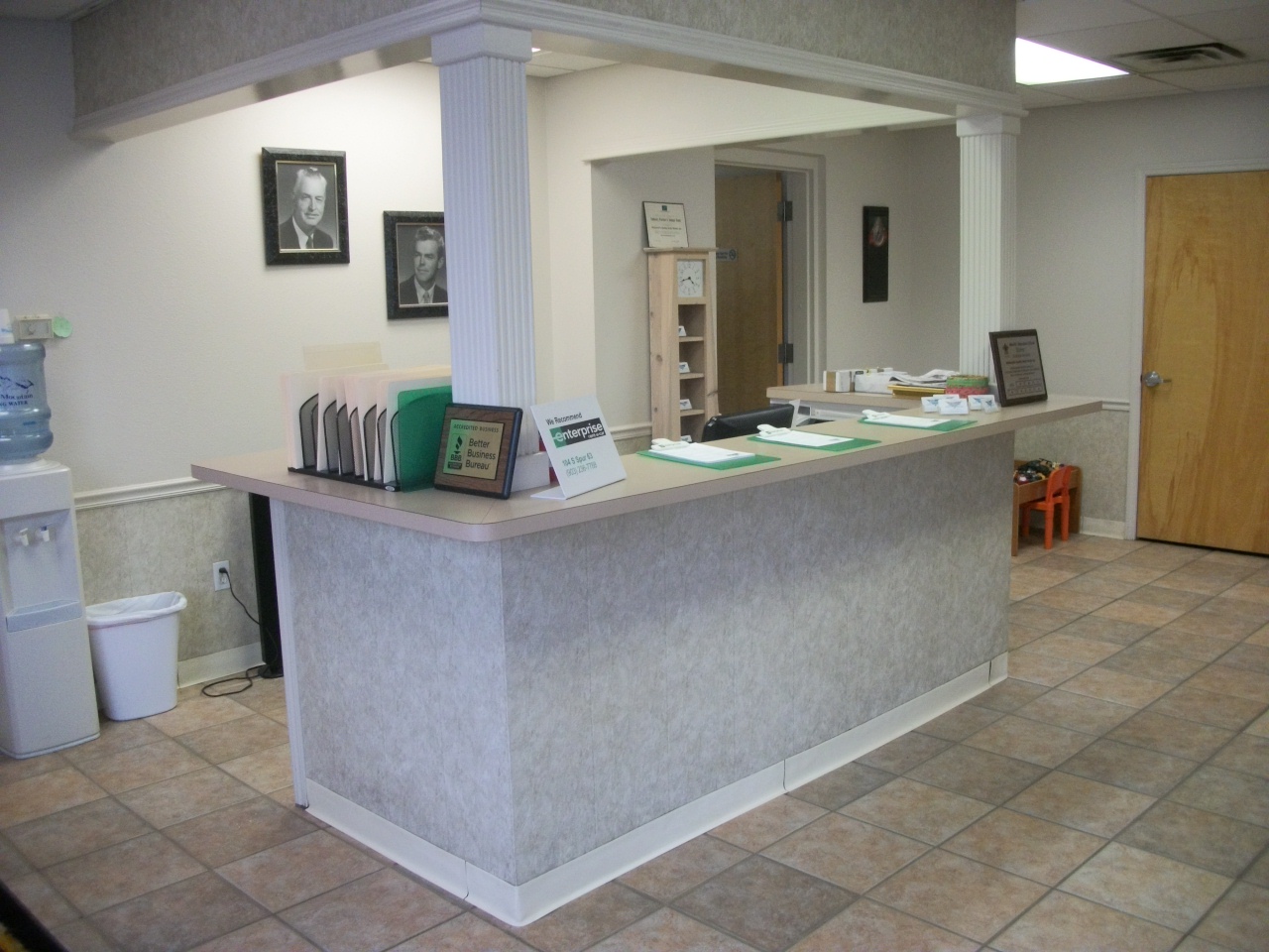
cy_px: 476
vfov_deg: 44.2
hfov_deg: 56.8
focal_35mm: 32
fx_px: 1173
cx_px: 634
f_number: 2.9
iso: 160
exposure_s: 1/30
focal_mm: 5.7
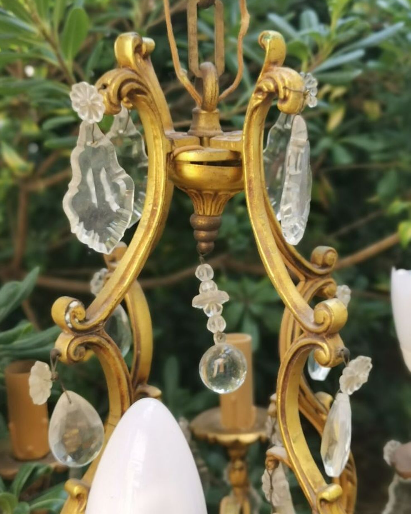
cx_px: 204
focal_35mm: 57
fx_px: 867
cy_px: 239
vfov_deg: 33.0
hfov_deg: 26.7
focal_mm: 5.58
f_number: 4
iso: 50
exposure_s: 1/206
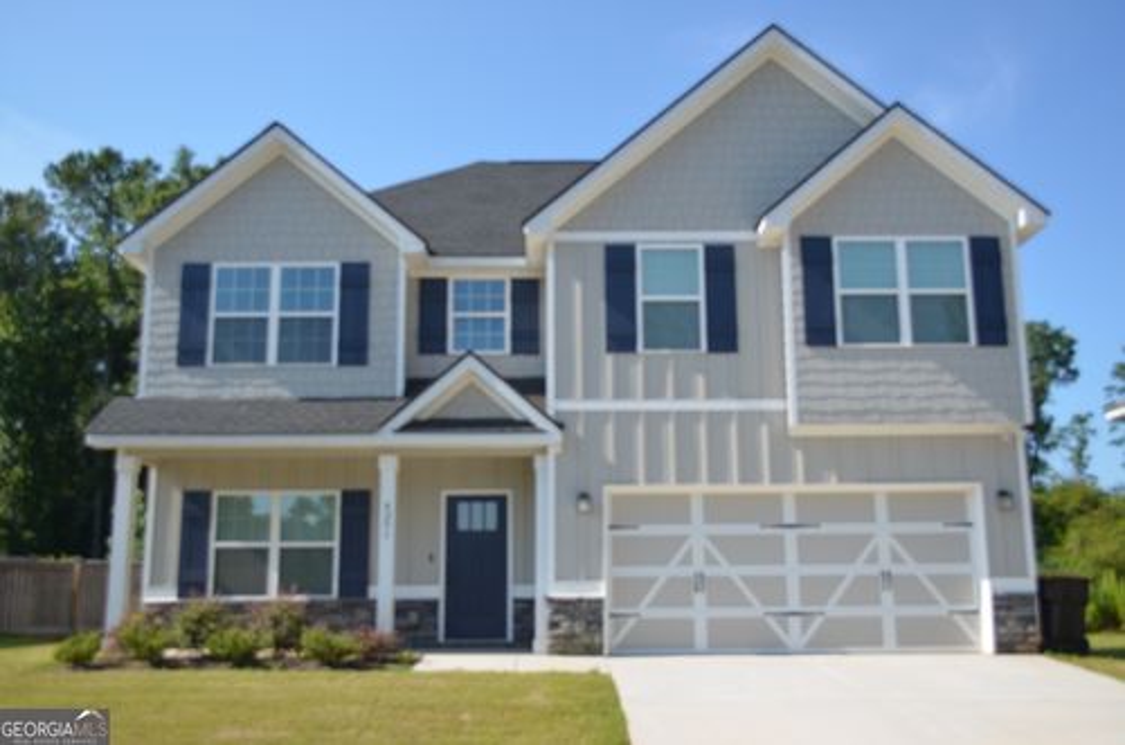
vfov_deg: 36.7
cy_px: 372
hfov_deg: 53.2
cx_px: 562
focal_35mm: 36
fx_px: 1122
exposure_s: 1/500
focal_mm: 24
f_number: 4
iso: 100
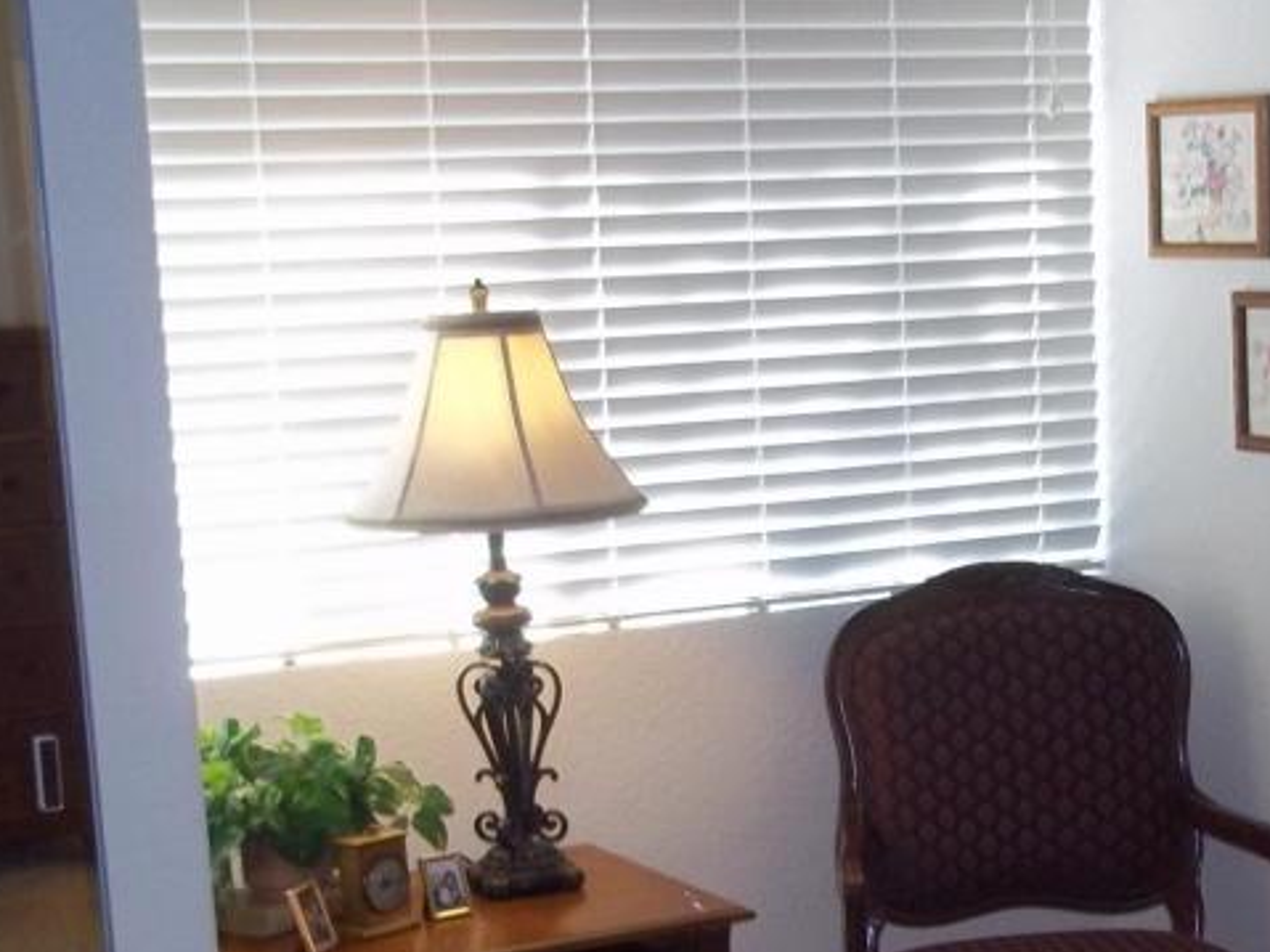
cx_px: 787
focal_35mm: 77
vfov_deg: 18.9
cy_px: 782
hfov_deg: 25.3
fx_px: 2824
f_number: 3.1
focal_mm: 6.5
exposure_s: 1/40
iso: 160
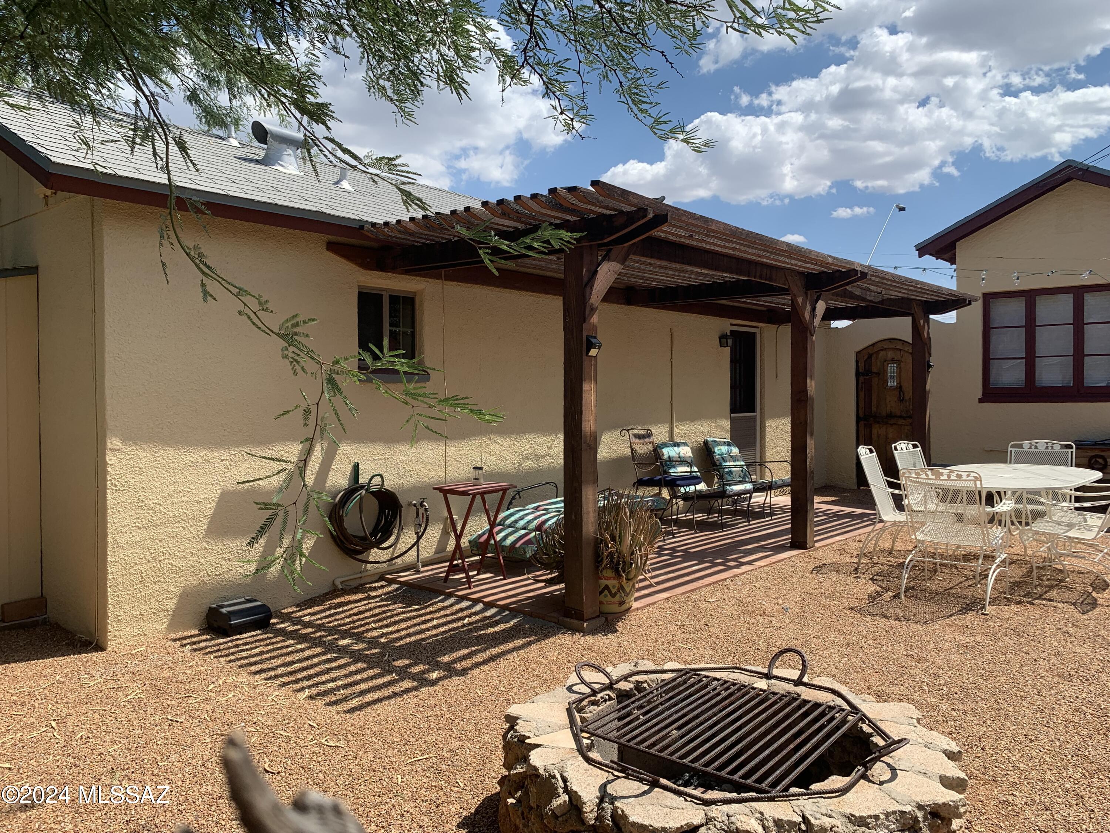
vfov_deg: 53.1
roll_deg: +0.3
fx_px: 834
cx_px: 555
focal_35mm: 26
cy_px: 416
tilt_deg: -0.8
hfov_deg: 67.3
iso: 25
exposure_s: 1/2364
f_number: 1.8
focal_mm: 4.25
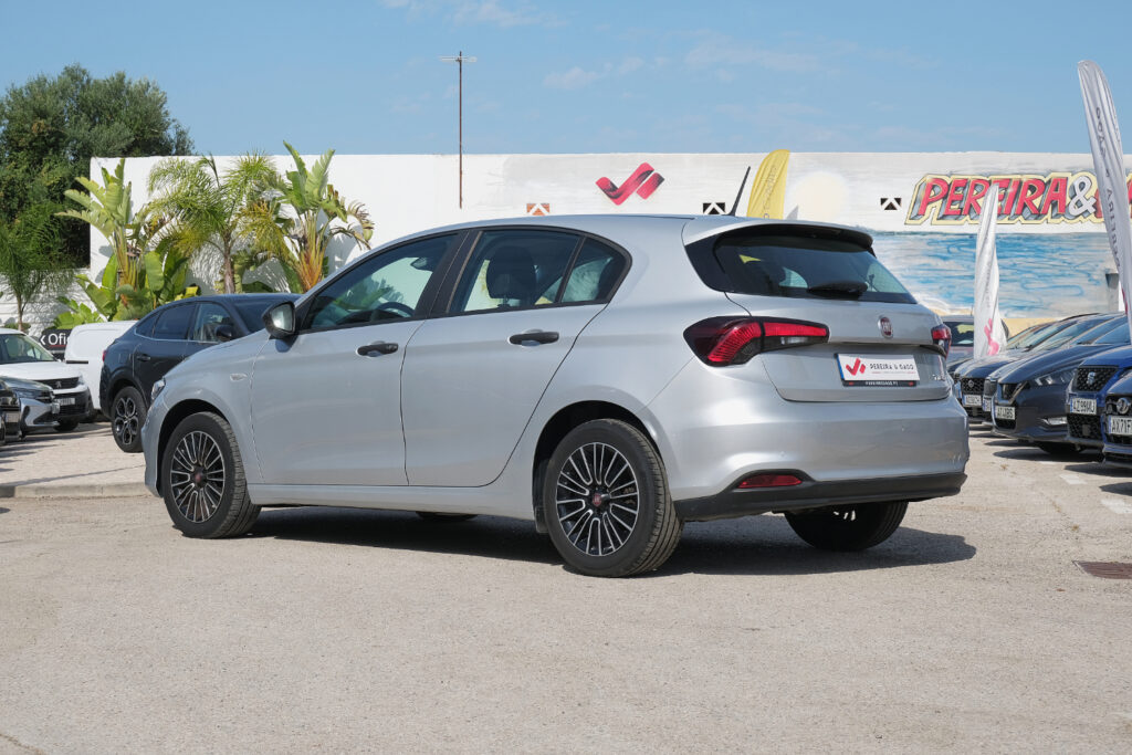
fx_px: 1855
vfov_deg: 23.0
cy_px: 378
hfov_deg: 33.9
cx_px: 566
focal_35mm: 59
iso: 160
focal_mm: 39.6
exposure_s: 1/400
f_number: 9
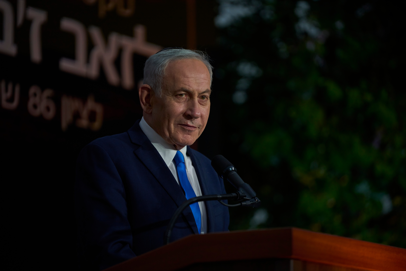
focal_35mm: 180
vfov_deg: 7.6
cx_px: 203
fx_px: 2030
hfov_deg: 11.4
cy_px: 136
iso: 400
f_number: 2.8
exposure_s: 1/1250
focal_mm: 180
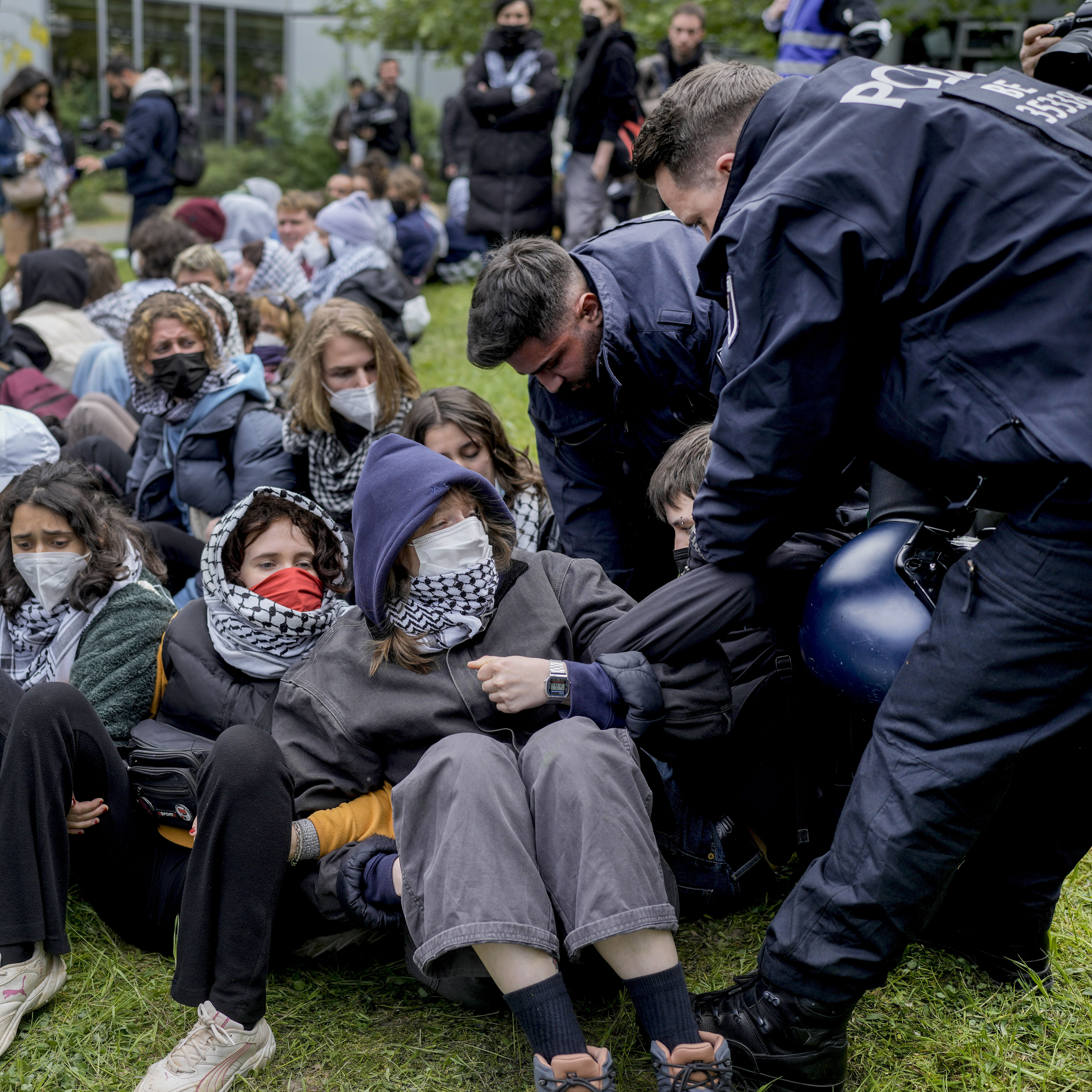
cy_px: 547
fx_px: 1606
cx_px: 321
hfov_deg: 36.9
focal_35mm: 45
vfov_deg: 37.6
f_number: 2.2
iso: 100
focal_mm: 35
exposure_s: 1/1000
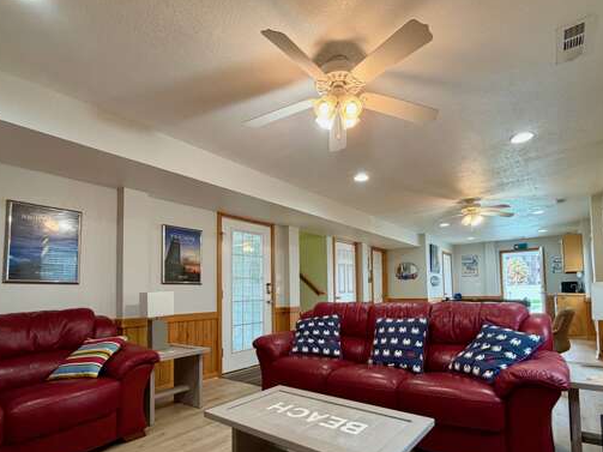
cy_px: 273
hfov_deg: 84.6
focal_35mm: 19
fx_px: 331
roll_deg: +1.8
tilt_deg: +3.6
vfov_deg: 67.9
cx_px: 315
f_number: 2.2
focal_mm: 2.22
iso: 200
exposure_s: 1/60
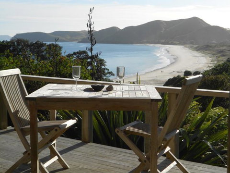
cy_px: 86
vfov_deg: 22.3
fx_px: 439
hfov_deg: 29.4
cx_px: 115
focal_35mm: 66
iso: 80
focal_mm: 11.6
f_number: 5.3
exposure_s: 1/800
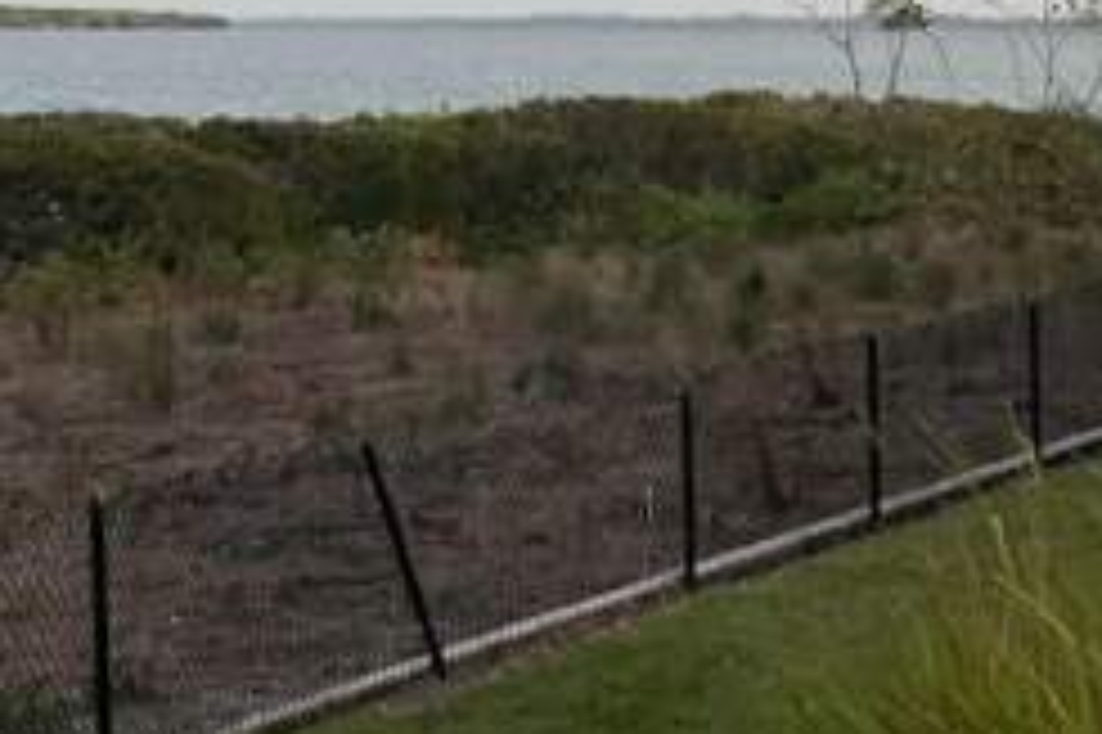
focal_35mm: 157
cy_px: 203
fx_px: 4803
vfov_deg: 8.7
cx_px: 855
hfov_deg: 13.0
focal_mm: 9
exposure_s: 1/40
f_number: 2.8
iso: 800
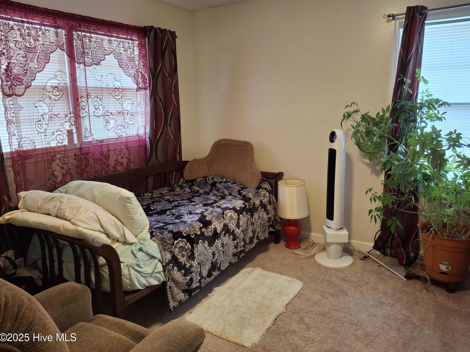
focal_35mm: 26
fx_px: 353
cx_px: 242
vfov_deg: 53.1
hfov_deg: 67.3
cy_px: 171
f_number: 1.8
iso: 160
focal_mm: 4.69
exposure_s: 1/60
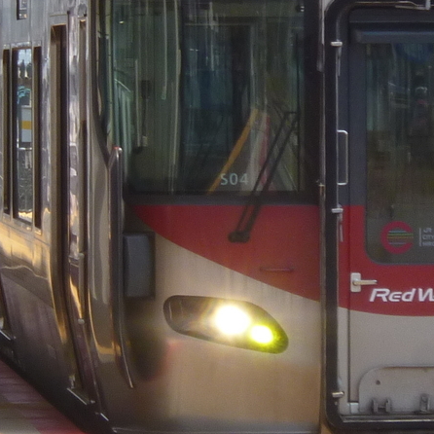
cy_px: 206
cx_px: 386
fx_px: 5731
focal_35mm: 404
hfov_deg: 4.3
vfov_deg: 4.3
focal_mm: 20
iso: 125
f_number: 6.5
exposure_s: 1/125
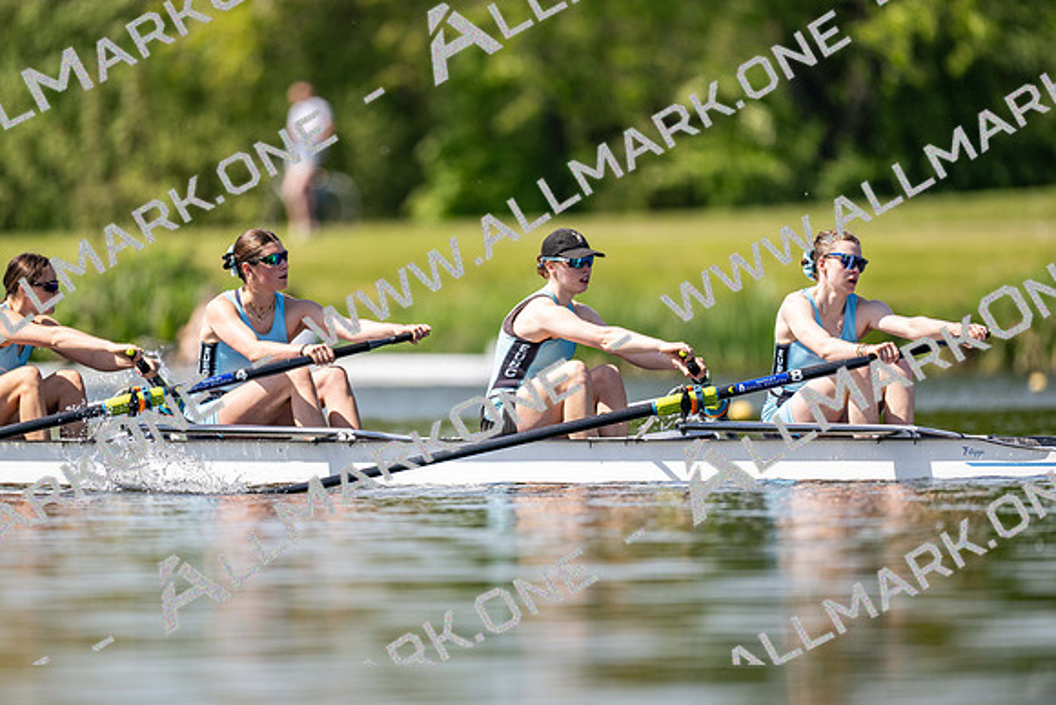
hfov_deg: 3.4
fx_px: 17603
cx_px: 528
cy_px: 352
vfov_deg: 2.3
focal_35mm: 600
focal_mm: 600
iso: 320
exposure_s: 1/2500
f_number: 4
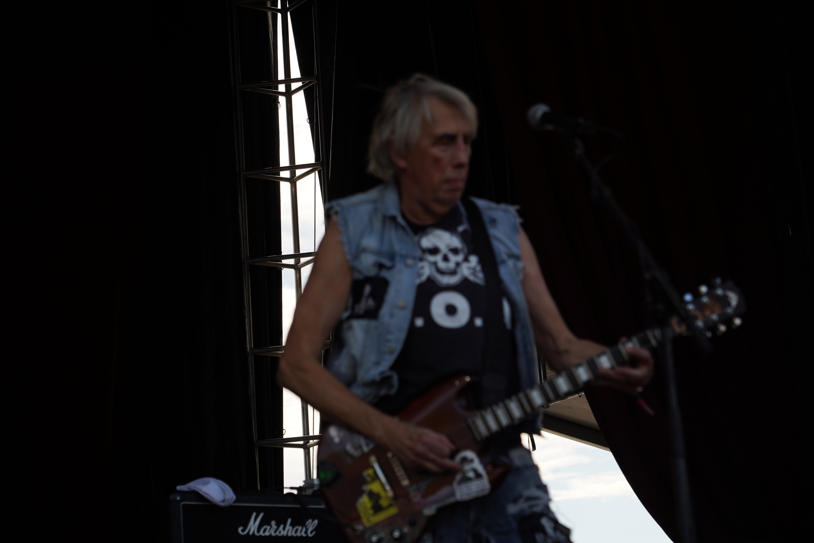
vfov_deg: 13.0
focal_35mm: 105
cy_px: 272
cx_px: 407
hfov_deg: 19.5
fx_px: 2374
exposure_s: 1/400
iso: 100
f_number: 5.6
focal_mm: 105
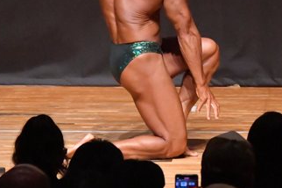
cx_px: 172
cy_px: 40
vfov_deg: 2.2
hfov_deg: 3.4
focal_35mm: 614
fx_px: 4805
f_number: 5.6
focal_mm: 170
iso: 12800
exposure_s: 1/400
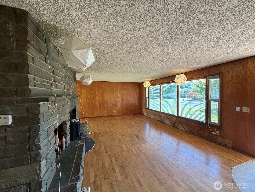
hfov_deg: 102.1
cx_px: 128
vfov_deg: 85.7
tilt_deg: -1.1
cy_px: 96
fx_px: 103
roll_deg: +0.6
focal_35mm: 14
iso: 160
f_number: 2.2
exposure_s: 1/120
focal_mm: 2.22
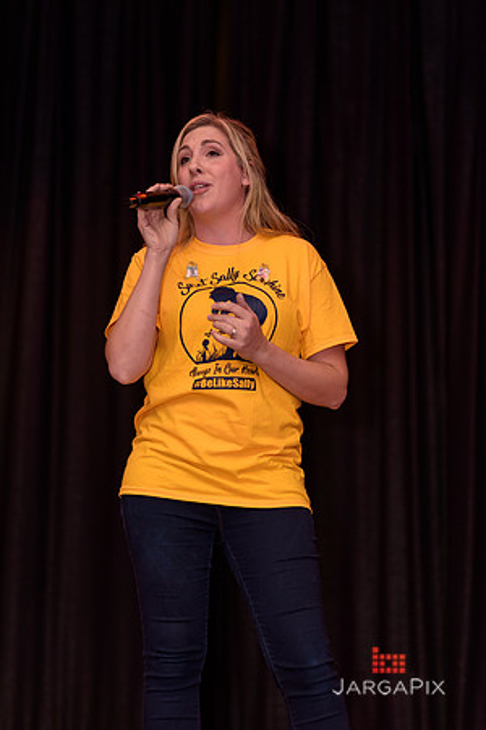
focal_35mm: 85
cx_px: 243
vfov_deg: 23.9
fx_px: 1721
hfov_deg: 16.1
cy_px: 365
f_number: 1.8
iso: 500
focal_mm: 85
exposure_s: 1/250
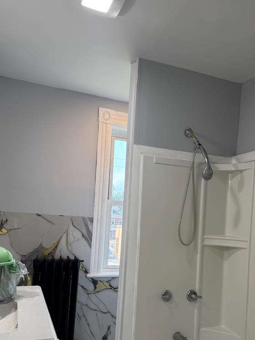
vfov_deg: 54.3
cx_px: 168
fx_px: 324
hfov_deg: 42.4
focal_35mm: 33
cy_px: 225
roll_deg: -2.6
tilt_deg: -1.9
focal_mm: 6.76
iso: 80
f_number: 1.78
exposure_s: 1/162
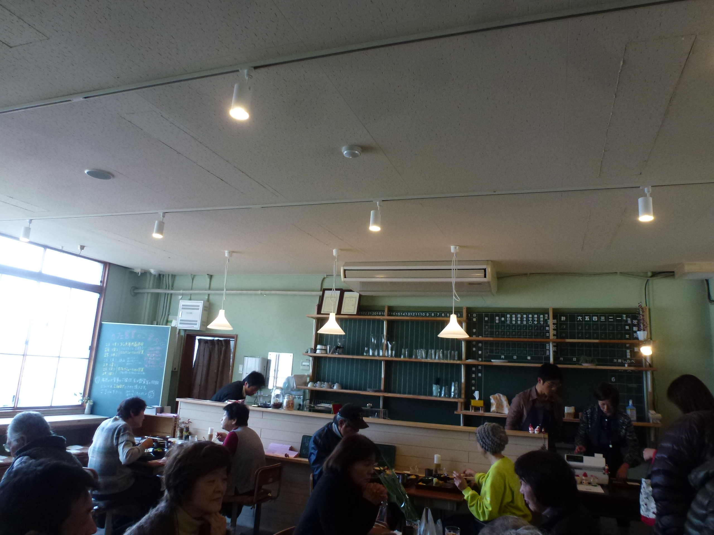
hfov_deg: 71.6
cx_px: 357
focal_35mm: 24
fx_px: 495
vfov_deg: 56.8
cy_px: 268
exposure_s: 1/60
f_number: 3.3
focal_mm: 4.3
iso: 320
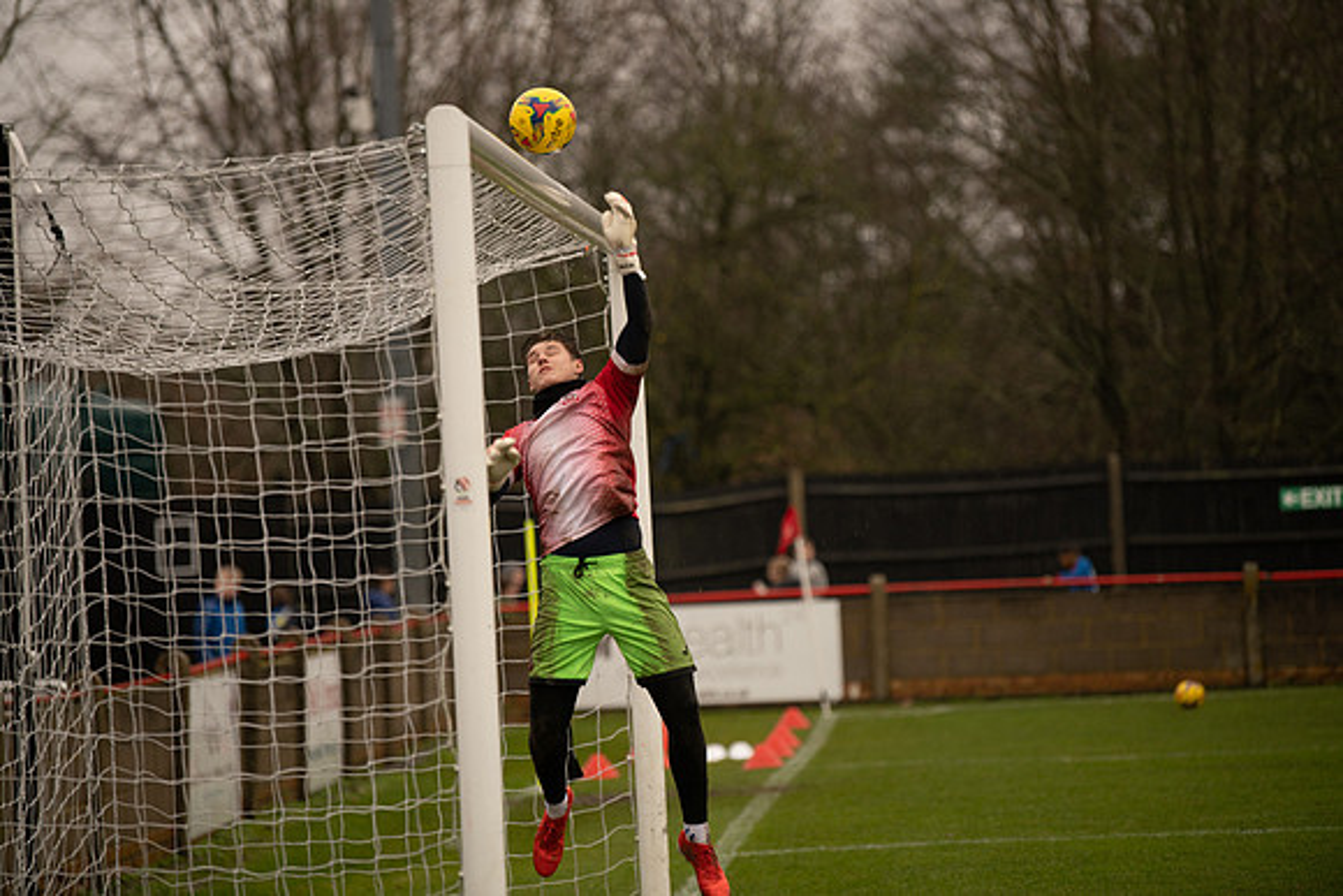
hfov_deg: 11.7
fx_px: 6530
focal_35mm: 175
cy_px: 448
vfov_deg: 7.9
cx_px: 672
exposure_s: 1/400
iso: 400
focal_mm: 175
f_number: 3.2
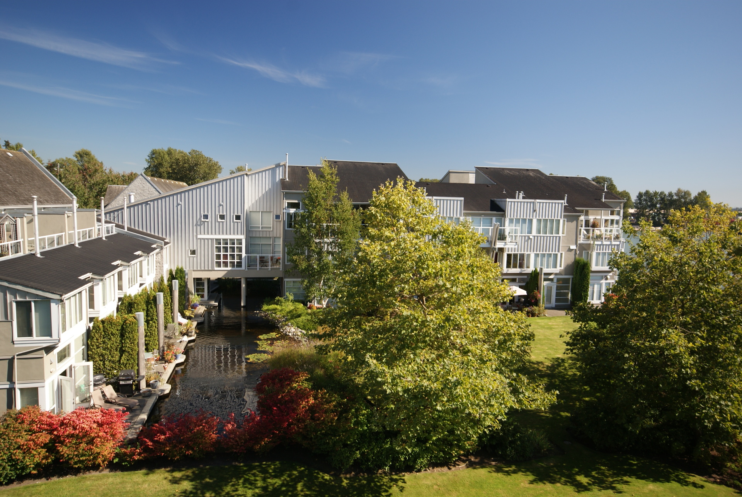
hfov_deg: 73.7
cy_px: 248
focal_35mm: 24
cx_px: 371
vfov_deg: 53.3
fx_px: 495
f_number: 8
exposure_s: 1/50
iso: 100
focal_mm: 16
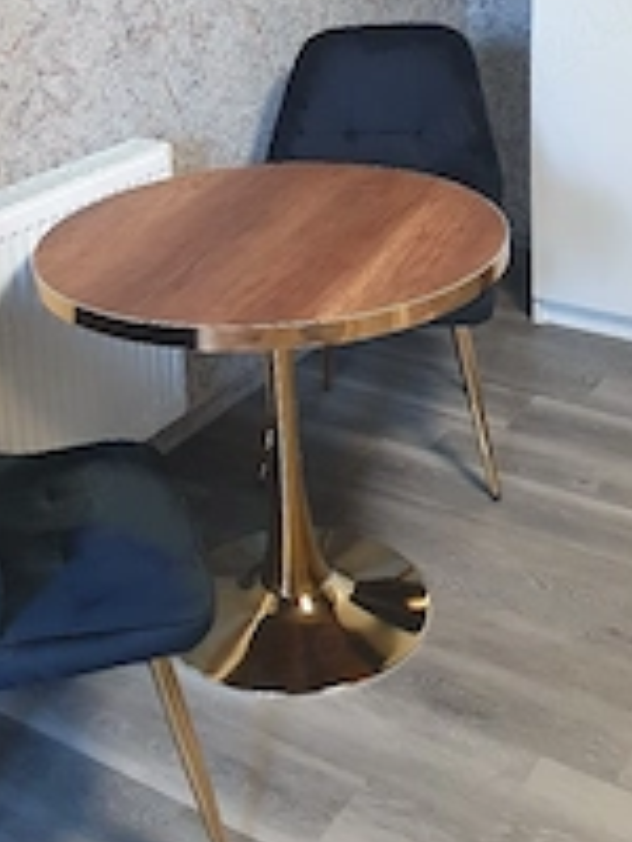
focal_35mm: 52
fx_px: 1266
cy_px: 118
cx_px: 295
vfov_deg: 35.1
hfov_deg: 28.0
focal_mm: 4.32
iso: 500
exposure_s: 1/50
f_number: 2.4
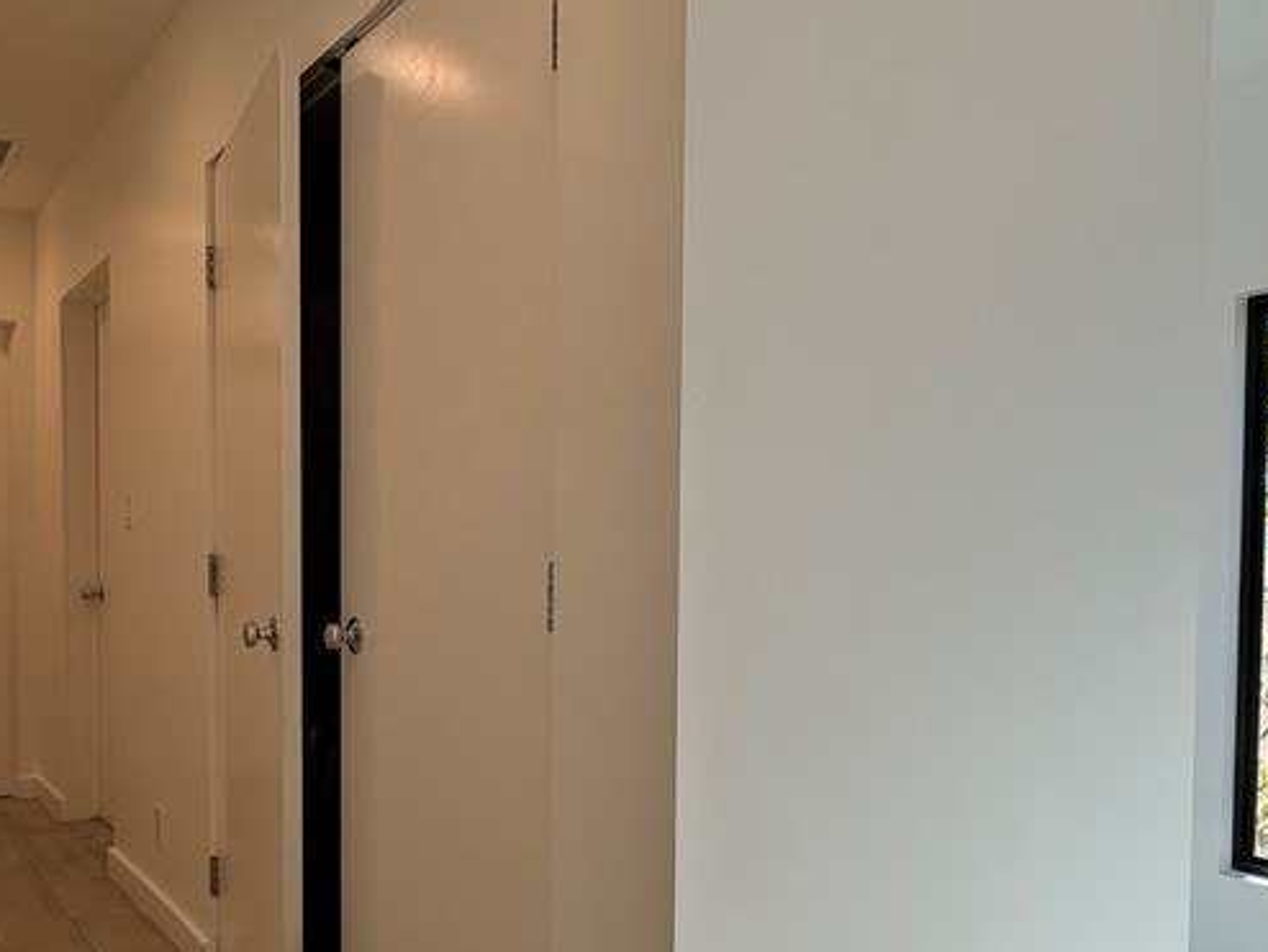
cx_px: 644
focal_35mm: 29
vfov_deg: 47.8
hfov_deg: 61.6
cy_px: 593
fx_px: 1063
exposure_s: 1/124
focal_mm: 2.22
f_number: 2.2
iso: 40
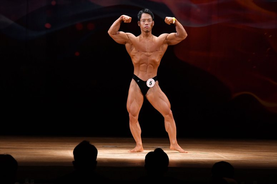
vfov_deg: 5.7
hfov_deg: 8.6
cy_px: 92
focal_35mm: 240
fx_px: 1846
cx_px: 138
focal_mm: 160
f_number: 5.6
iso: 3200
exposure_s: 1/400
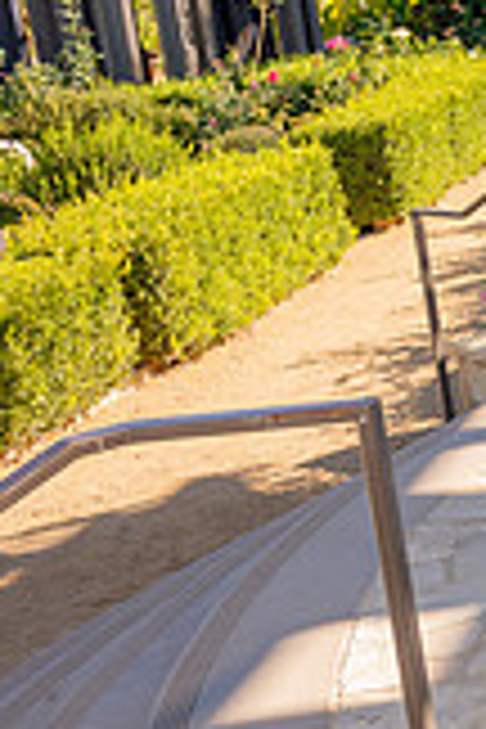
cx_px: 1264
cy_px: 214
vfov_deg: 23.5
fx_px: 1741
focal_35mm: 86
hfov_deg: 11.9
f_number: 7.1
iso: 200
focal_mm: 24
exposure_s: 1/200
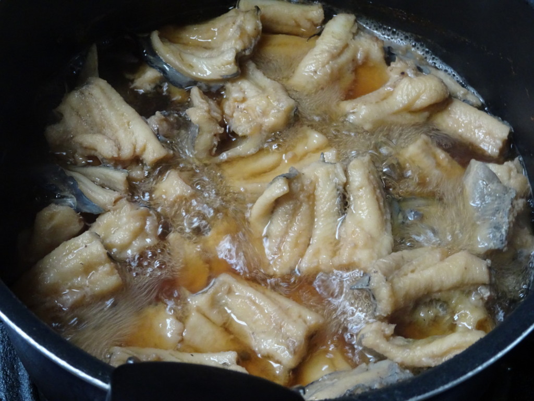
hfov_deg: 32.2
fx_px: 926
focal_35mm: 60
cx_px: 267
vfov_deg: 24.4
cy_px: 200
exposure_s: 1/40
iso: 800
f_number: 4.5
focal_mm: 10.23
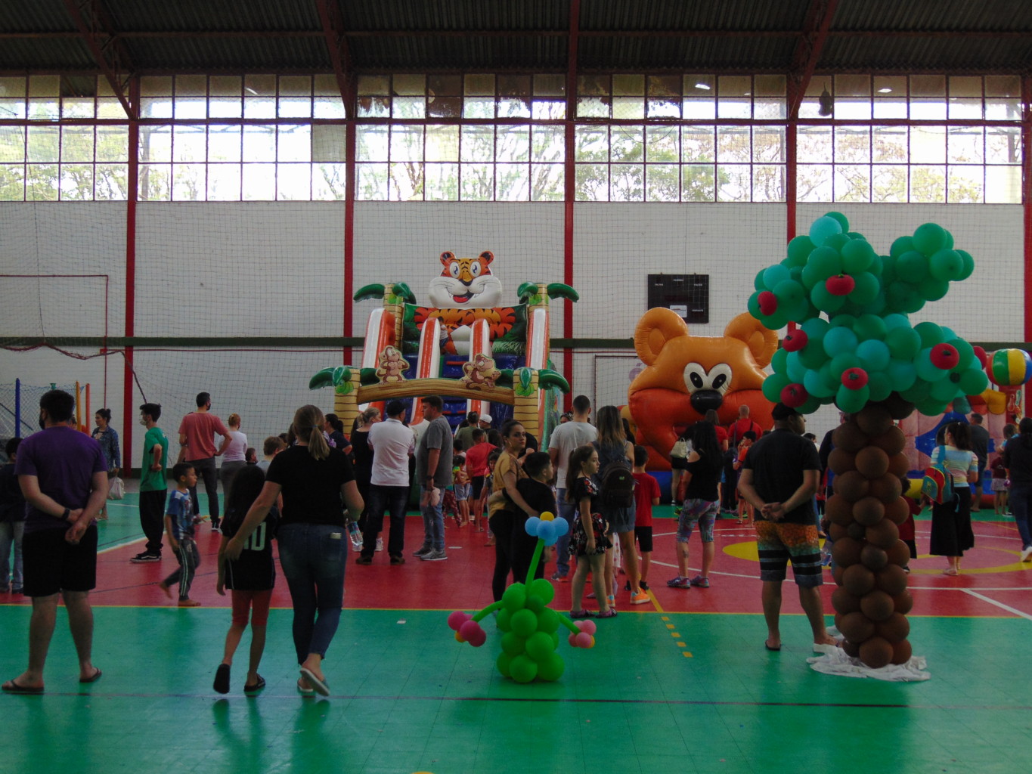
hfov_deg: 47.9
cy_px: 387
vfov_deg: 36.8
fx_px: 1163
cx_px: 516
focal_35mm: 39
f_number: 3.3
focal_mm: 6.9
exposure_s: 1/60
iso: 100
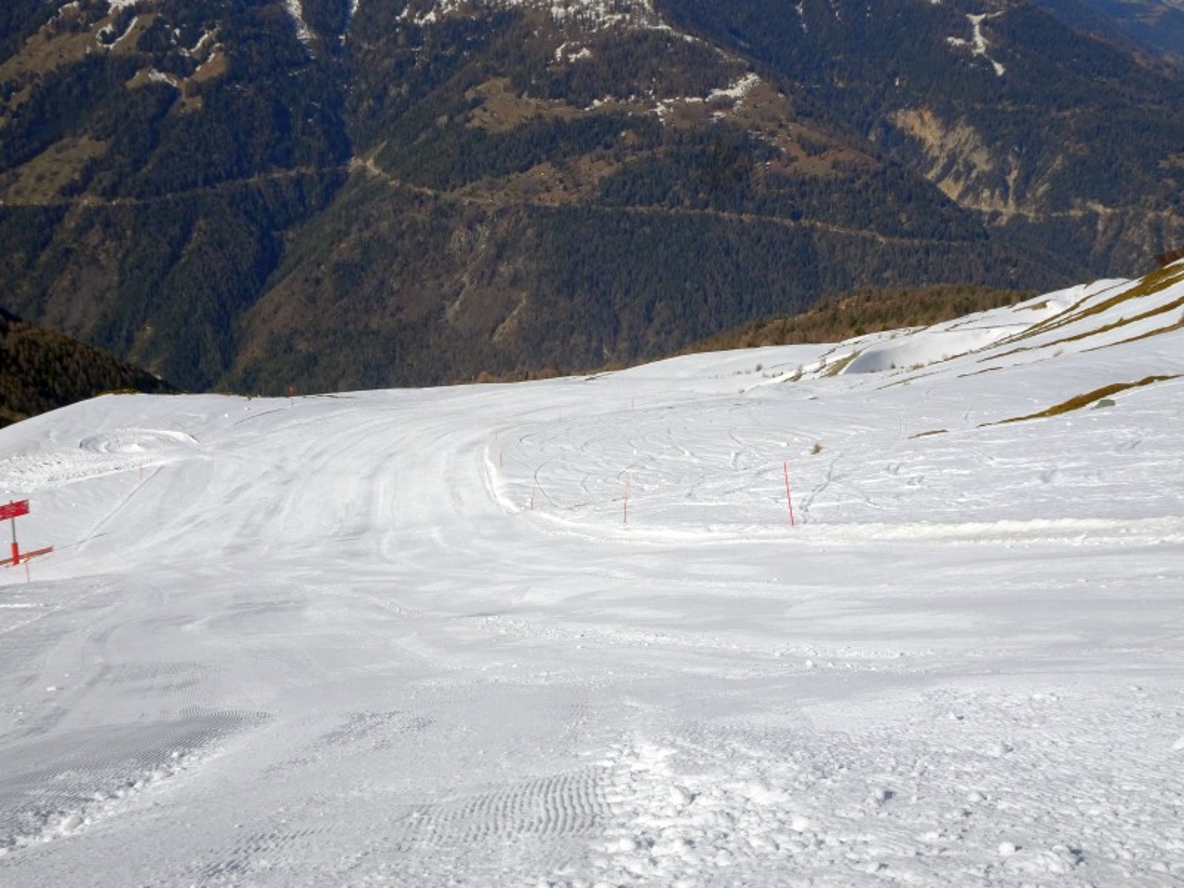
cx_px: 592
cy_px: 444
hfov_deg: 43.9
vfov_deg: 33.6
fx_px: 1471
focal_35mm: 43
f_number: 4.5
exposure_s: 1/1250
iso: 80
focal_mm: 7.3
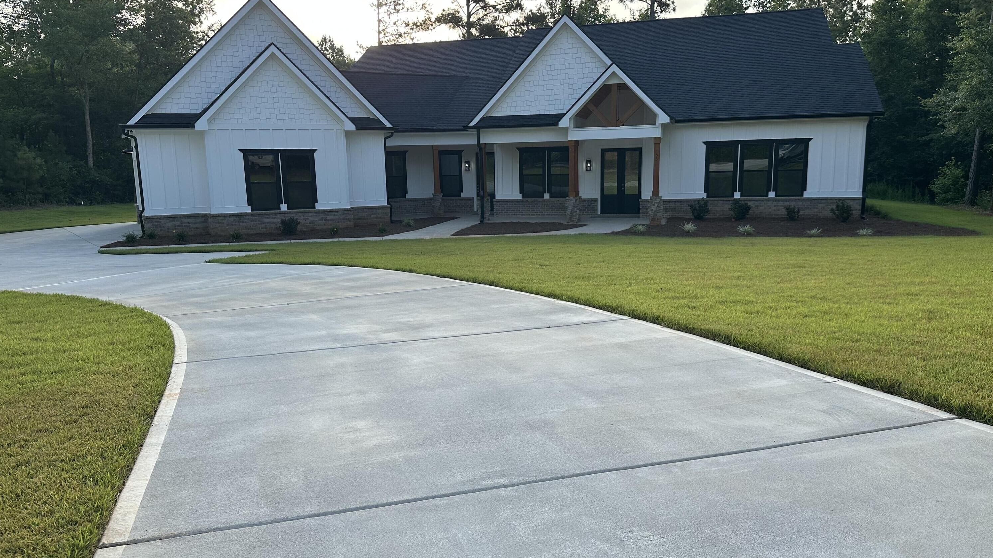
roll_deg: +0.5
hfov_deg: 69.9
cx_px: 501
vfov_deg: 42.9
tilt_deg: -9.8
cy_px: 282
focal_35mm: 27
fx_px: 711
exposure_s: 1/1256
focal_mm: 6.86
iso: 80
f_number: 1.78
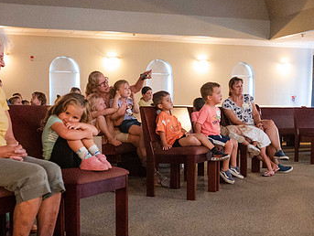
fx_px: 490
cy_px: 146
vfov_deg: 27.0
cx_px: 145
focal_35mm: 54
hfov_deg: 35.5
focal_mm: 30
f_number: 4
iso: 12800
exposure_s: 1/60
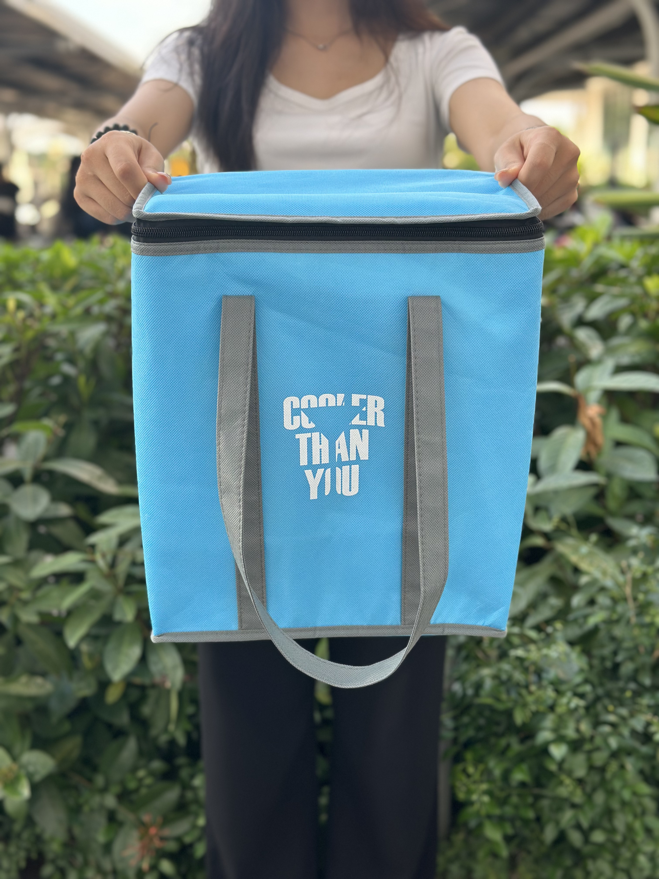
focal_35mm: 48
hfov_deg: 30.3
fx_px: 1218
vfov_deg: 39.7
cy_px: 440
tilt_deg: -12.0
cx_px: 330
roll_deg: -0.1
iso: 80
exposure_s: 1/555
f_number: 1.78
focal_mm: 6.86
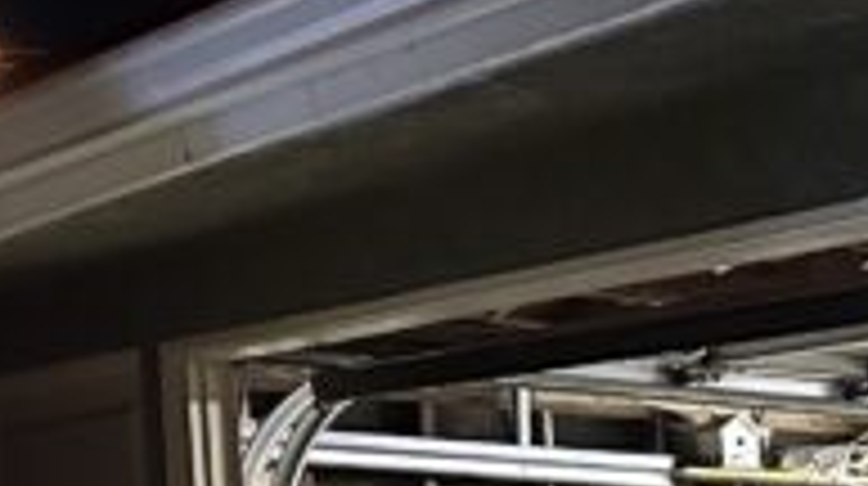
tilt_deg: -10.6
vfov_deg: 7.9
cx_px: 1201
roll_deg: +0.2
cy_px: 1242
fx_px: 3195
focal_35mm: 139
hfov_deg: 14.7
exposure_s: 1/30
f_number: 1.78
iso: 800
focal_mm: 6.86
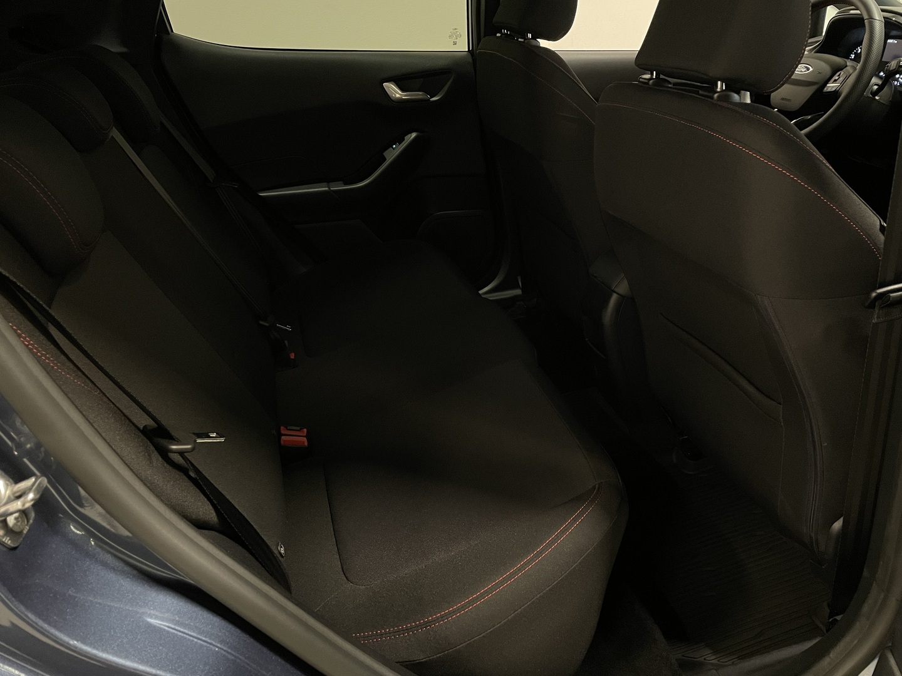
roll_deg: +4.1
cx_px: 451
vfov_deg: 53.1
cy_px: 338
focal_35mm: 26
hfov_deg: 67.3
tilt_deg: -28.3
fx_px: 677
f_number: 1.6
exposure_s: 1/36
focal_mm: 4.2
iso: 640
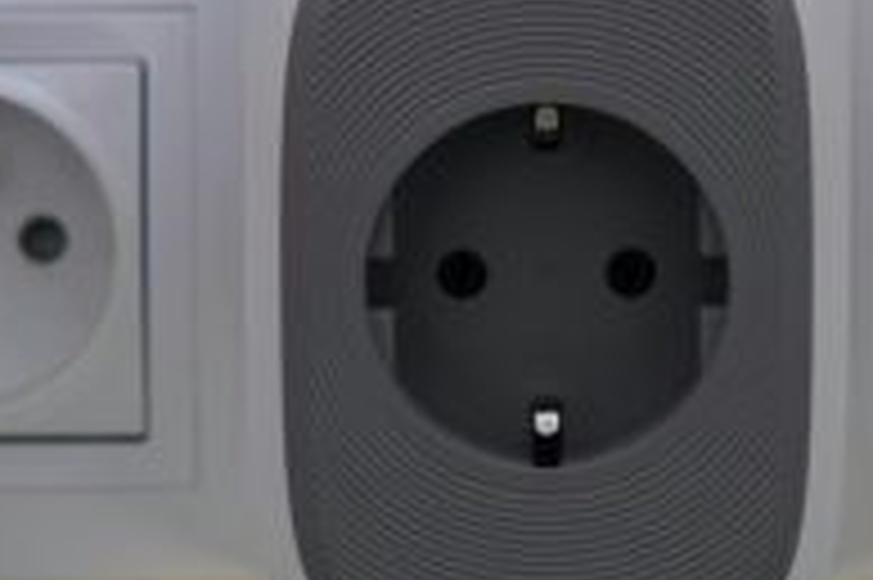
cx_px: 576
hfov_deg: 14.7
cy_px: 180
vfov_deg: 9.8
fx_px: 3368
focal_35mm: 139
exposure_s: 1/50
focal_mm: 30
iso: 640
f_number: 2.8
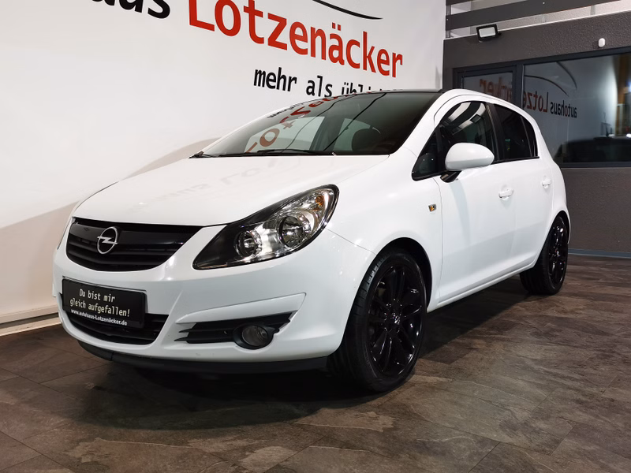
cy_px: 236
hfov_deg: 56.8
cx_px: 316
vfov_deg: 44.2
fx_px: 583
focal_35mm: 32
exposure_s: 1/50
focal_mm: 5.58
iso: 125
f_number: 1.8
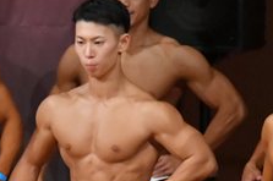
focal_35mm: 939
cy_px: 273
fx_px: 7110
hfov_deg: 2.2
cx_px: 24
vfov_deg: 1.5
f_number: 5.6
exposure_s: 1/400
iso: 10000
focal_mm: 180
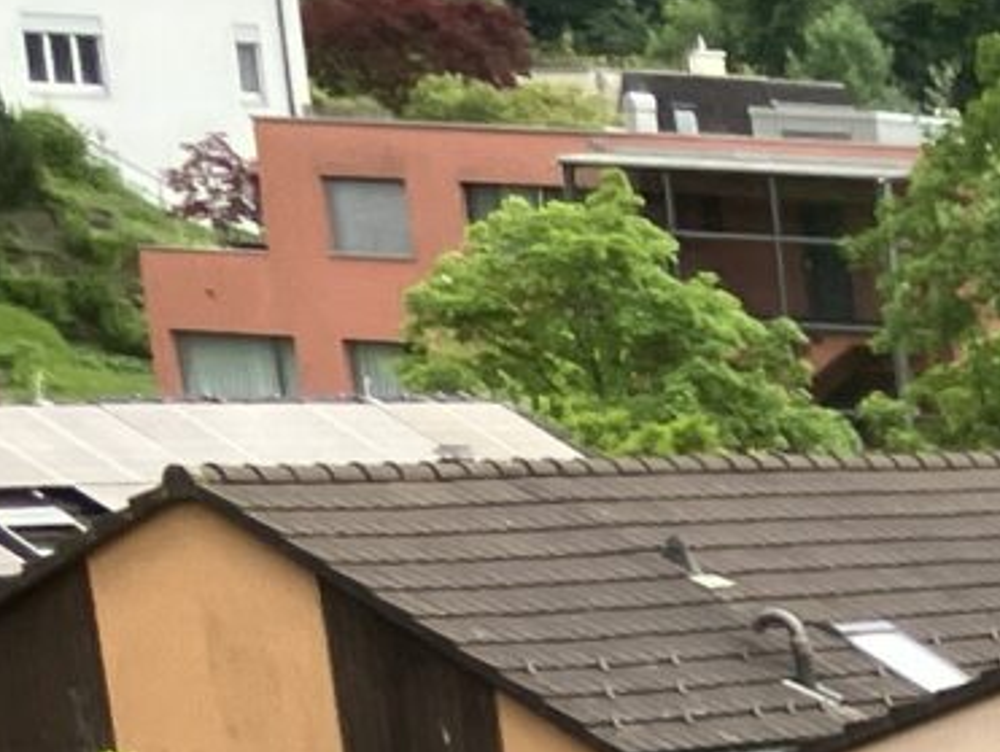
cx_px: 2943
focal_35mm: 193
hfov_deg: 8.6
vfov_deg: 6.8
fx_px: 5581
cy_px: 2399
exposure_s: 1/303
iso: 32
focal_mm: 3.99
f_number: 1.8
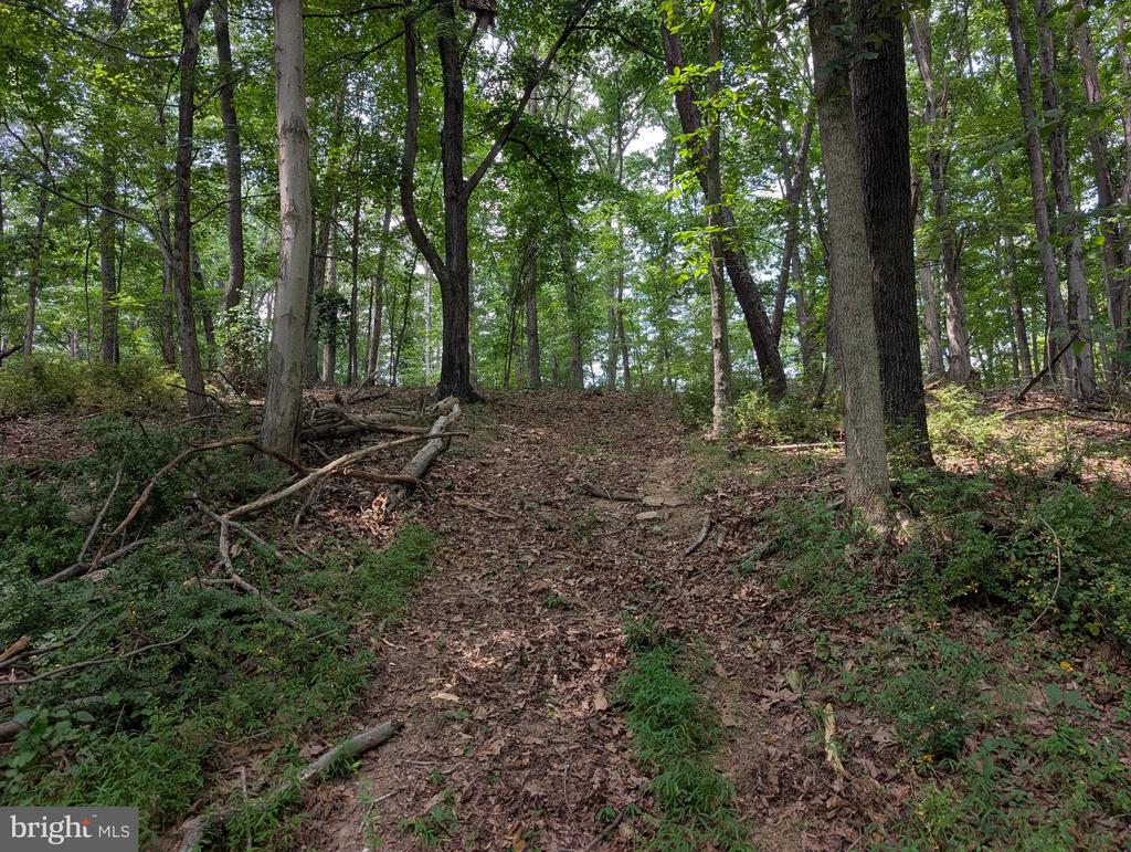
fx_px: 785
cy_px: 426
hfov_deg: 71.5
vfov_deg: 56.9
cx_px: 566
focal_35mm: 24
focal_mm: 6.9
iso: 19
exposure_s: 1/91.5
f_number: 1.68
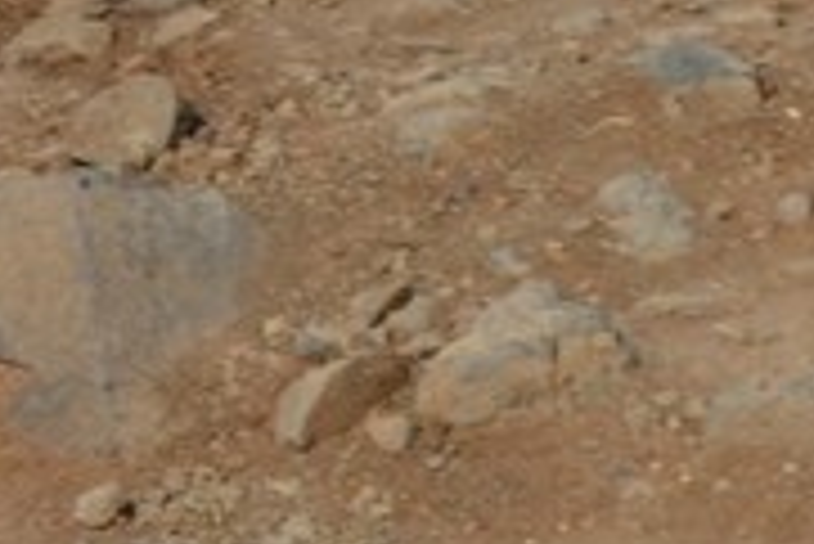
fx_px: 7128
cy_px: -375
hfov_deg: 6.3
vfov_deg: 4.3
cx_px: -1003
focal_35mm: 315
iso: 400
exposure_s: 1/400
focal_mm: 38
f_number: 11
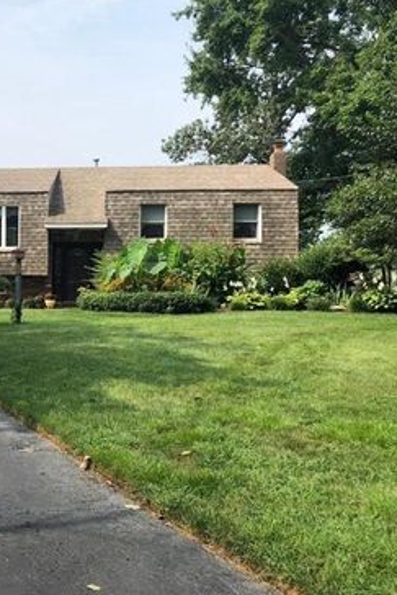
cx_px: 25
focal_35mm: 40
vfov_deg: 48.4
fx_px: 661
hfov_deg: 31.5
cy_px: 302
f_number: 1.8
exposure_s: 1/1548
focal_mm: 3.99
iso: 20
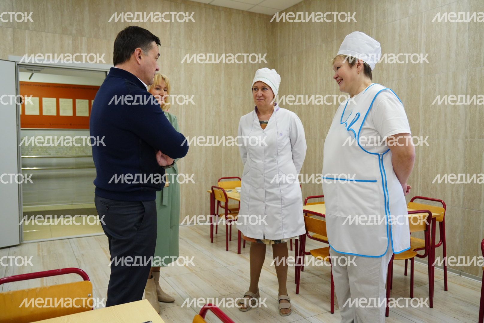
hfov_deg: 63.6
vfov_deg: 45.0
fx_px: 390
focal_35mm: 29
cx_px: 242
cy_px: 162
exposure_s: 1/400
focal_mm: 29
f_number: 4
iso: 3200
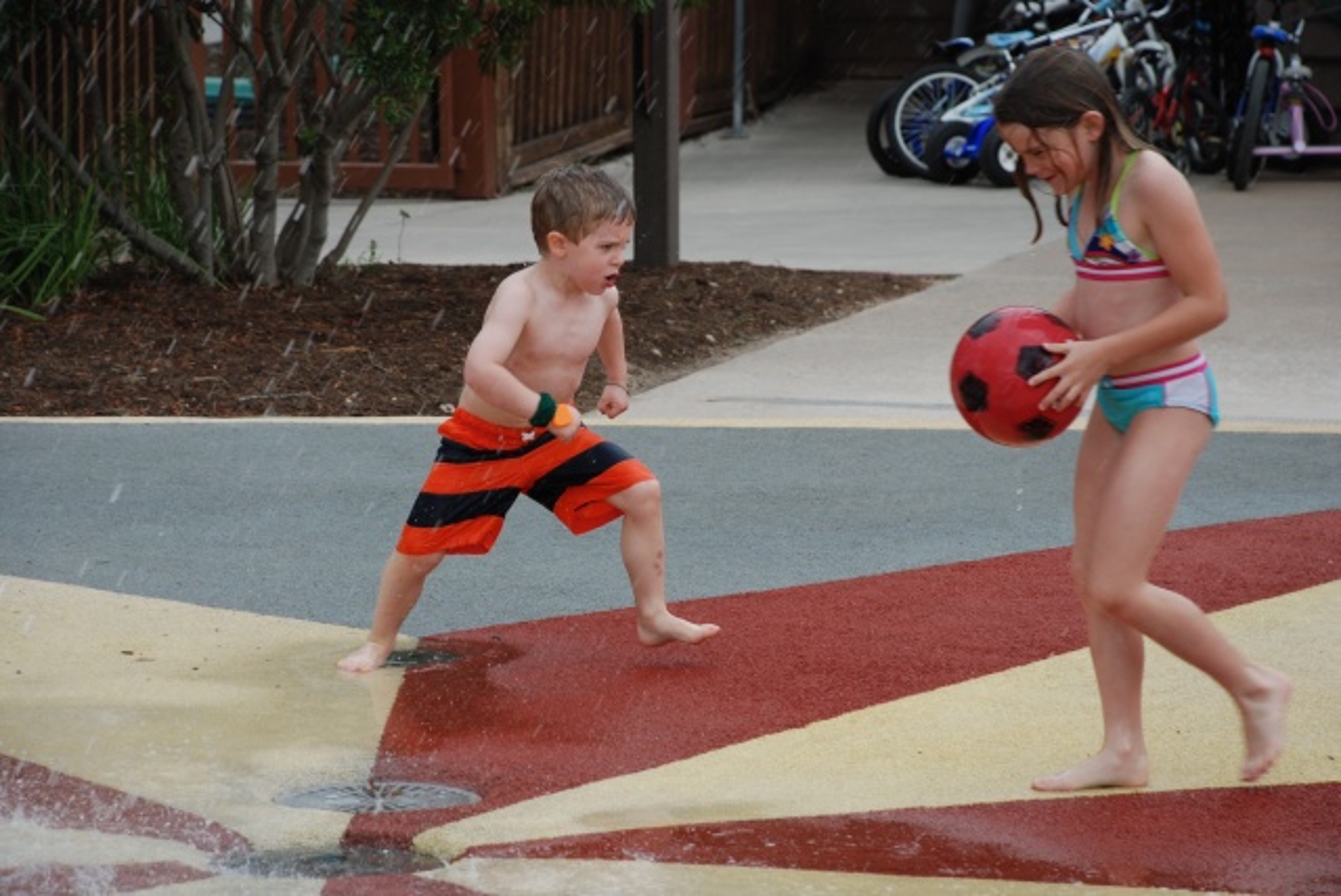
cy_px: 448
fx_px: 5313
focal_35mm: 142
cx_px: 670
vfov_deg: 9.6
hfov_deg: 14.4
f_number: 5.6
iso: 200
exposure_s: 1/250
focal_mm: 95
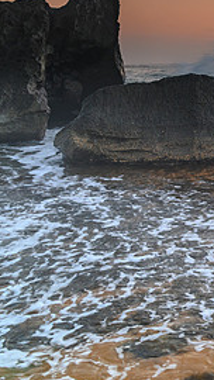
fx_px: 554
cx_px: 396
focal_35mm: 55
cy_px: 130
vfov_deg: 37.5
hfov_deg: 17.4
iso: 160
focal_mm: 16
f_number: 5
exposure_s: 1/15
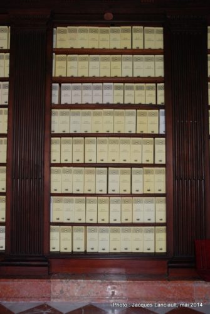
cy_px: 157
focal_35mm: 36
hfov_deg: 37.0
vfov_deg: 53.1
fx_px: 314
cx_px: 105
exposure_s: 1/60
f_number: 5
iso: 800
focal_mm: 24
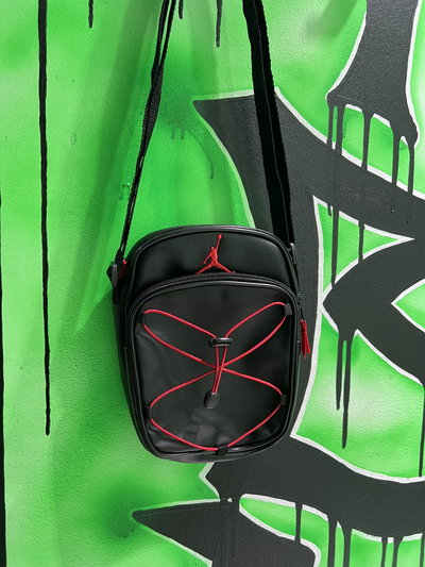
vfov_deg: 67.3
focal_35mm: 26
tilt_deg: -5.0
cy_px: 284
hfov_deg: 53.1
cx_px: 212
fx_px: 425
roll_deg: -0.2
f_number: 1.5
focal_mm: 5.7
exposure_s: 1/50
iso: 250
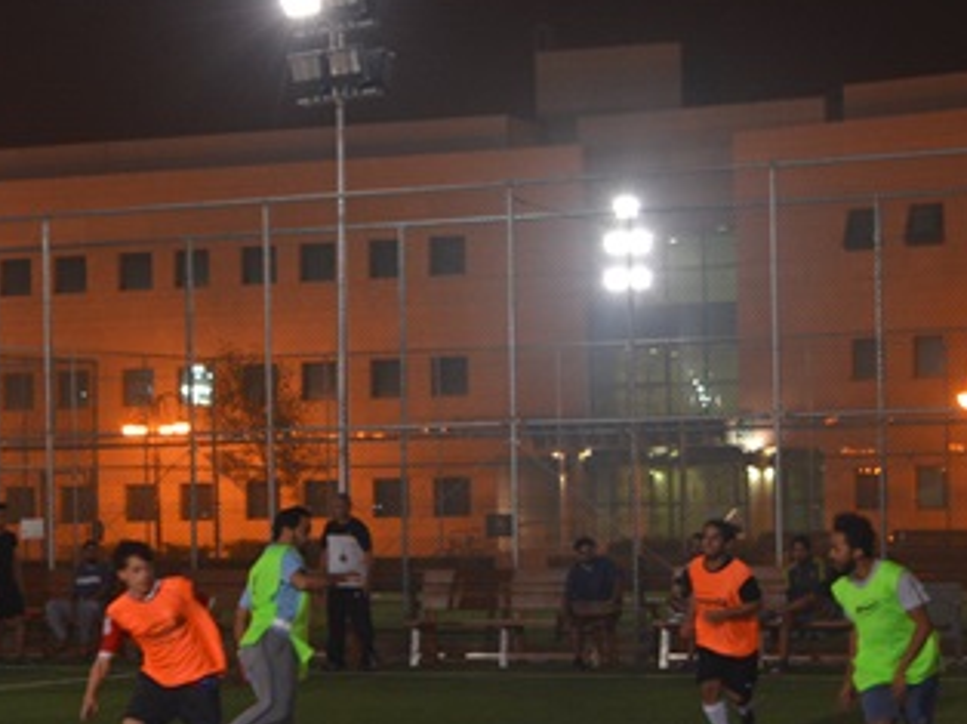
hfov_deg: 17.4
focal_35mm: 113
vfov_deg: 13.1
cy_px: 516
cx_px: 400
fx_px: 3154
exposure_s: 1/60
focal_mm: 24
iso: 450
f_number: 4
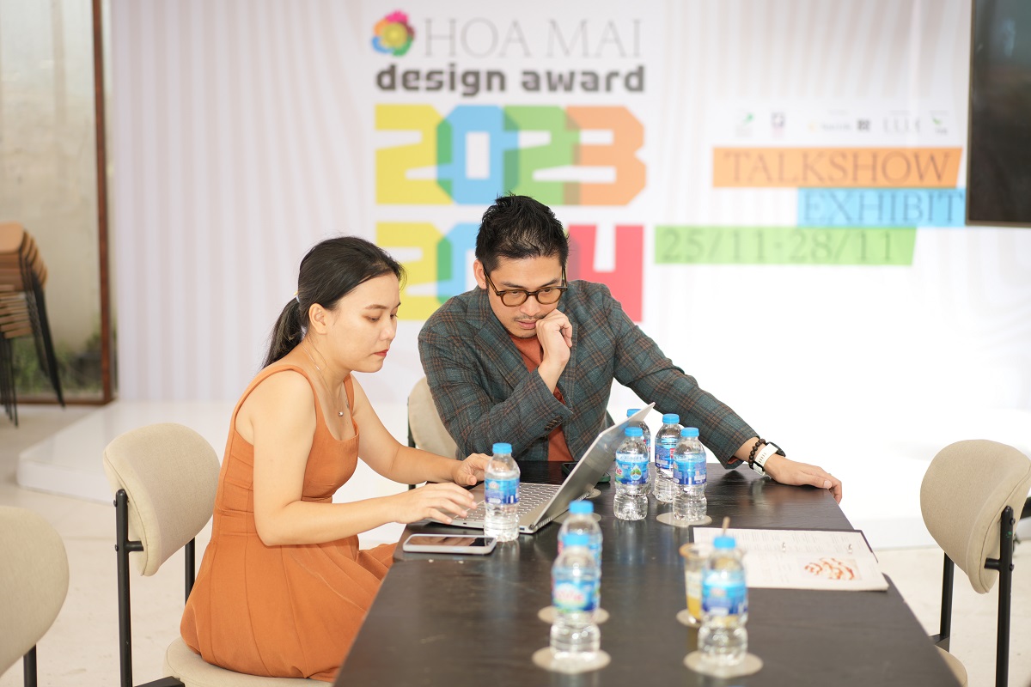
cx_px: 516
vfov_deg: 24.6
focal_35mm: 55
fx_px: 1575
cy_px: 344
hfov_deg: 36.2
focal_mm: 55
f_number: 2
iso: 160
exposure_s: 1/250
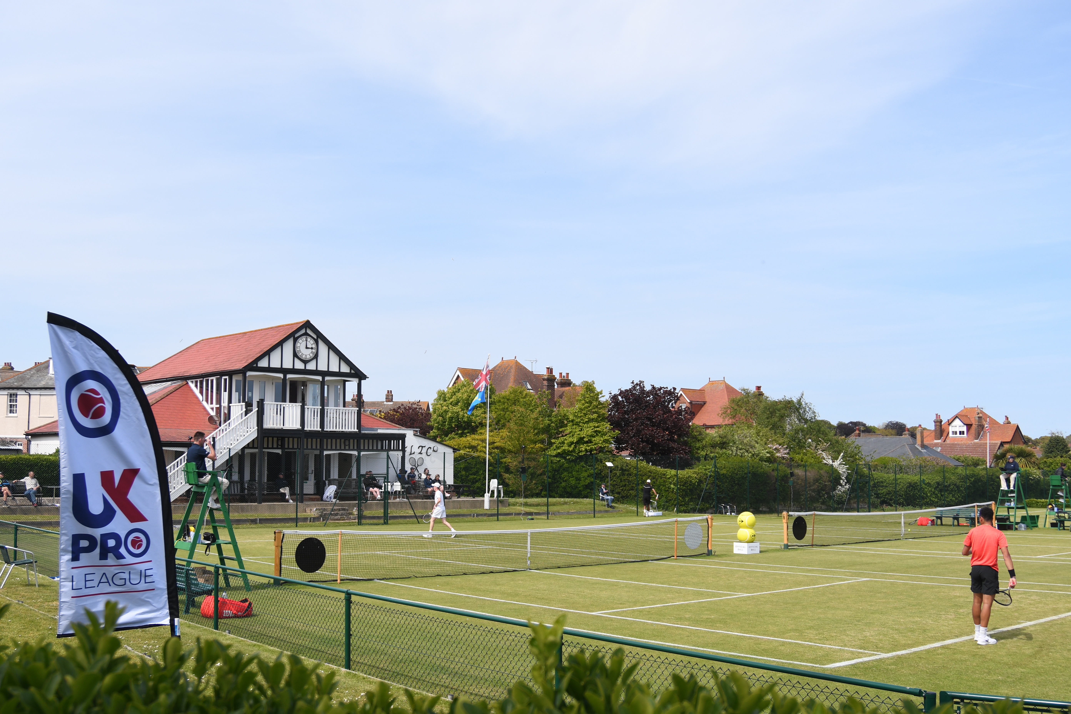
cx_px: 536
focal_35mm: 36
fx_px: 1071
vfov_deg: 36.9
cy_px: 357
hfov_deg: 53.1
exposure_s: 1/1000
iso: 160
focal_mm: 24
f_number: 4.5
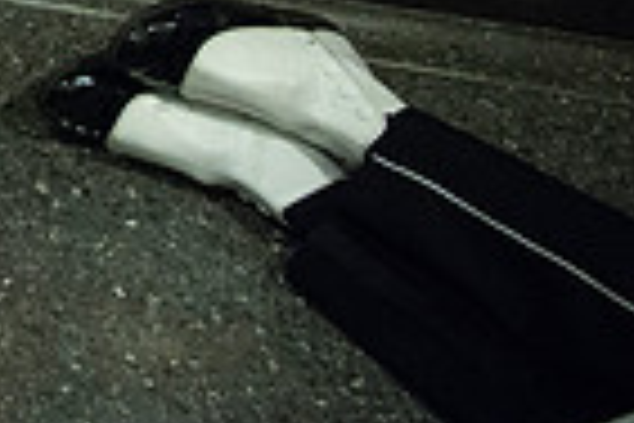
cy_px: -376
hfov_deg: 15.9
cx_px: -652
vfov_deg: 12.4
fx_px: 1743
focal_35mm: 99
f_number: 2.8
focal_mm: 24
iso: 8000
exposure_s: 1/160
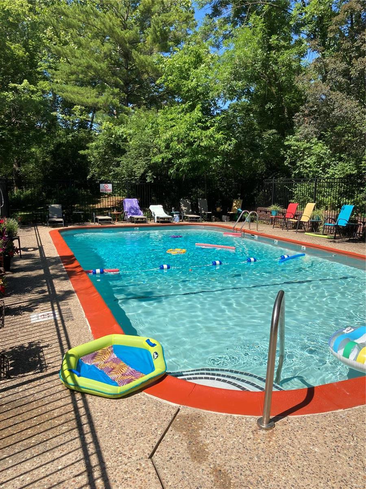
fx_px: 395
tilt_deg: -8.6
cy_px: 244
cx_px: 183
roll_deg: +0.0
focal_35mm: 28
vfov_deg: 63.4
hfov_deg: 49.7
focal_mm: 3.99
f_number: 1.8
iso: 25
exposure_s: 1/2288
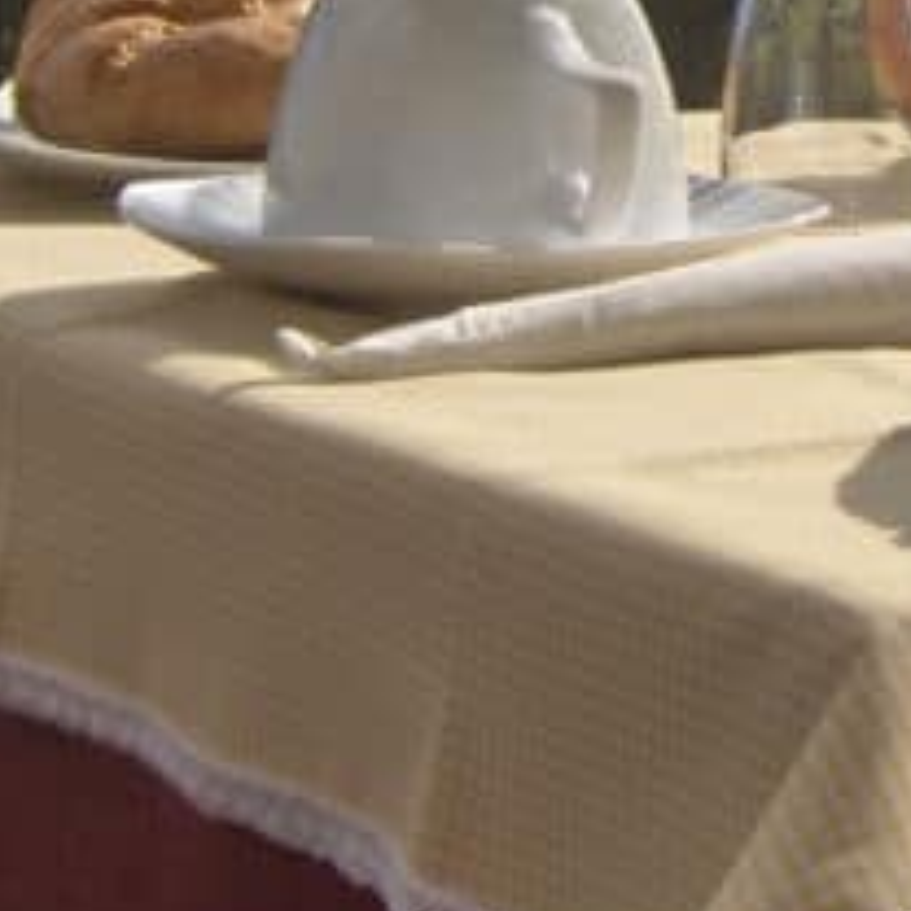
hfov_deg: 9.9
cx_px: 1458
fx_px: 5062
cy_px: -142
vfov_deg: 10.1
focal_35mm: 170
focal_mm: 8
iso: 100
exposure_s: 1/870
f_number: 4.8
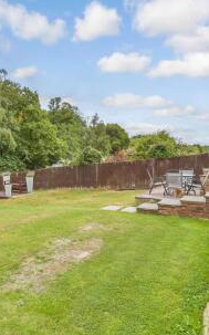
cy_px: 164
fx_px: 219
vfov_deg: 74.8
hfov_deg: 49.7
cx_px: 62
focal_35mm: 24
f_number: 8
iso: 250
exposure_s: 1/320
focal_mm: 10
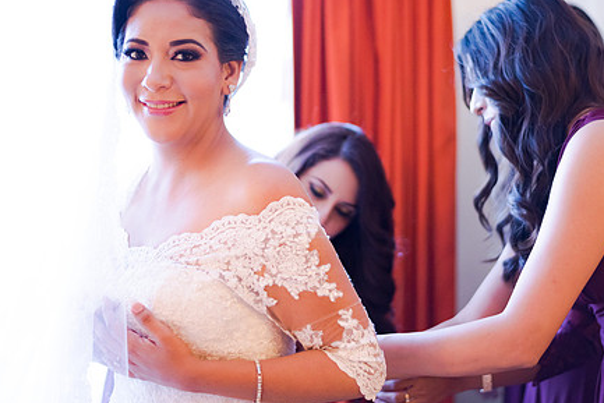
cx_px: 354
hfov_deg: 30.0
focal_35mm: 67
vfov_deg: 20.3
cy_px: 175
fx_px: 1124
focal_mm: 50
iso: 1600
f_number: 1.8
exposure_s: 1/320
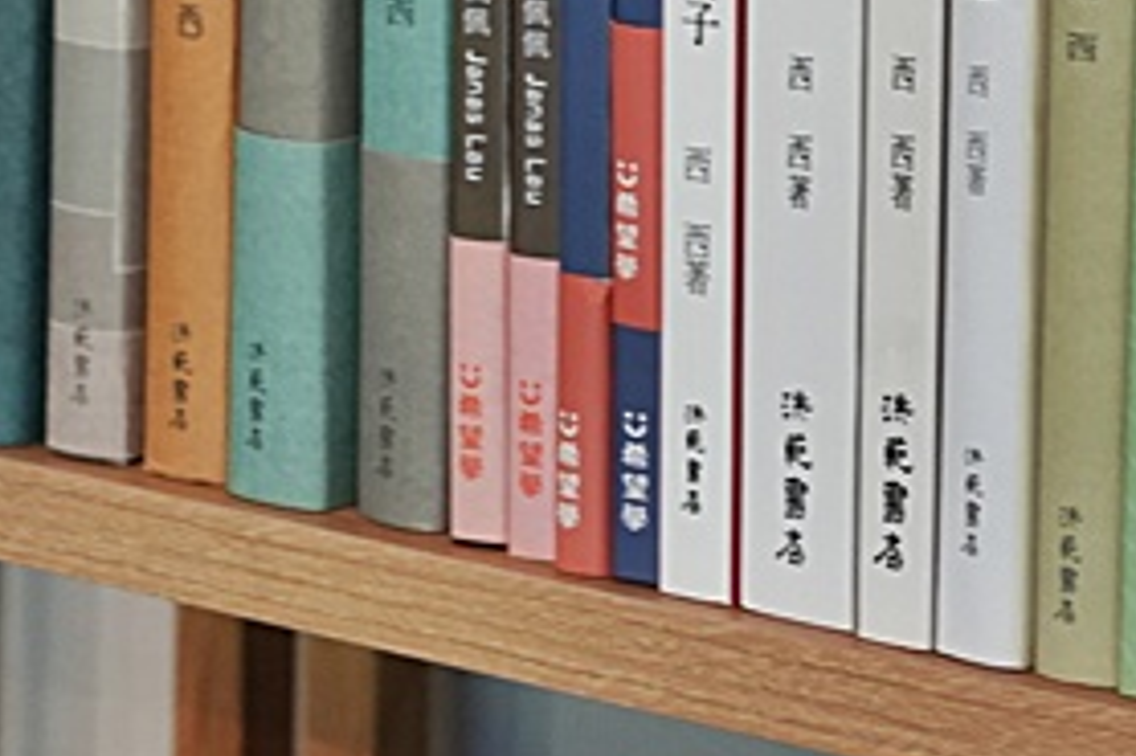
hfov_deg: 8.6
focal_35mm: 238
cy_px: -186
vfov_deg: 5.7
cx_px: 1009
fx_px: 7501
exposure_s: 1/60
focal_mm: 64.5
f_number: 10
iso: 2500
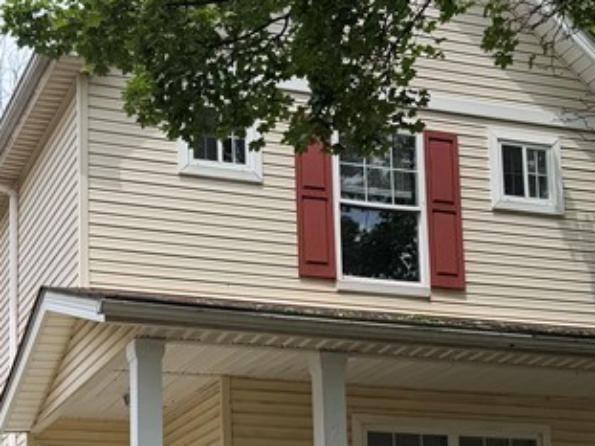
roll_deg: +2.4
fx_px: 1357
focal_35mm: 79
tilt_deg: +12.8
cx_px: 235
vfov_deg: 18.3
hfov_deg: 24.7
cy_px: 427
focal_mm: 6.76
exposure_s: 1/3584
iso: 80
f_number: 1.78
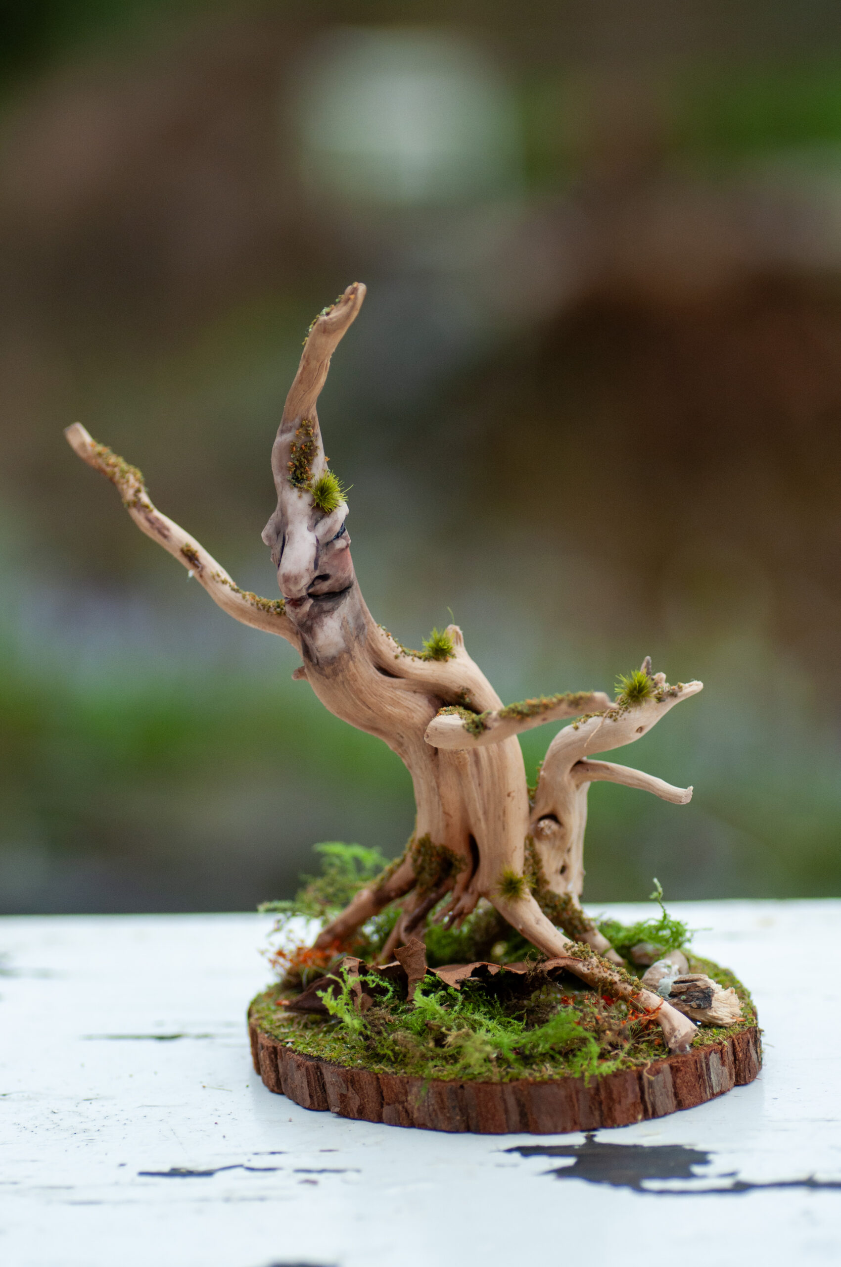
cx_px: 420
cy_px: 634
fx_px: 4743
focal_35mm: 135
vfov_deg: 15.2
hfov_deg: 10.1
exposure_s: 1/400
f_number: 4.5
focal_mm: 90
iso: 500
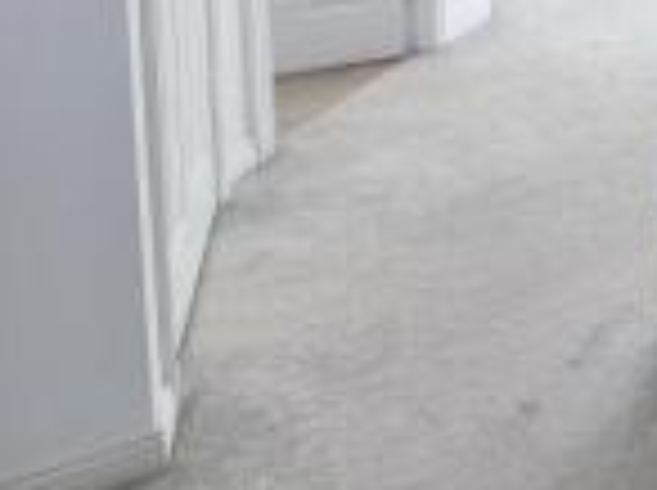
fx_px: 985
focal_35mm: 52
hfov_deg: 24.3
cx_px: 1082
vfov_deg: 20.9
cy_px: -348
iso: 50
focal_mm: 2.2
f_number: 2.2
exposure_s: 1/58
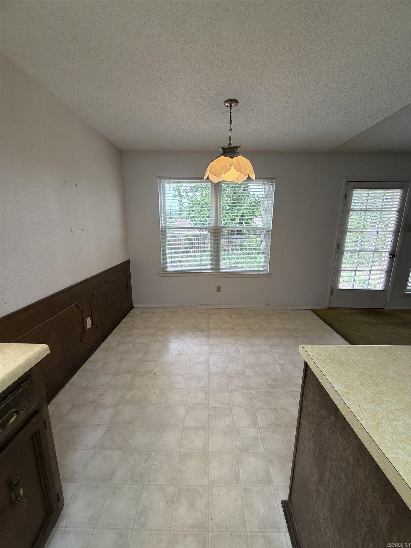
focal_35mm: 14
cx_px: 206
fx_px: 222
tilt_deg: -13.2
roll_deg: -0.9
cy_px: 274
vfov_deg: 102.1
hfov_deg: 85.7
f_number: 2.2
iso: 200
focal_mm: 2.22
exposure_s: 1/120
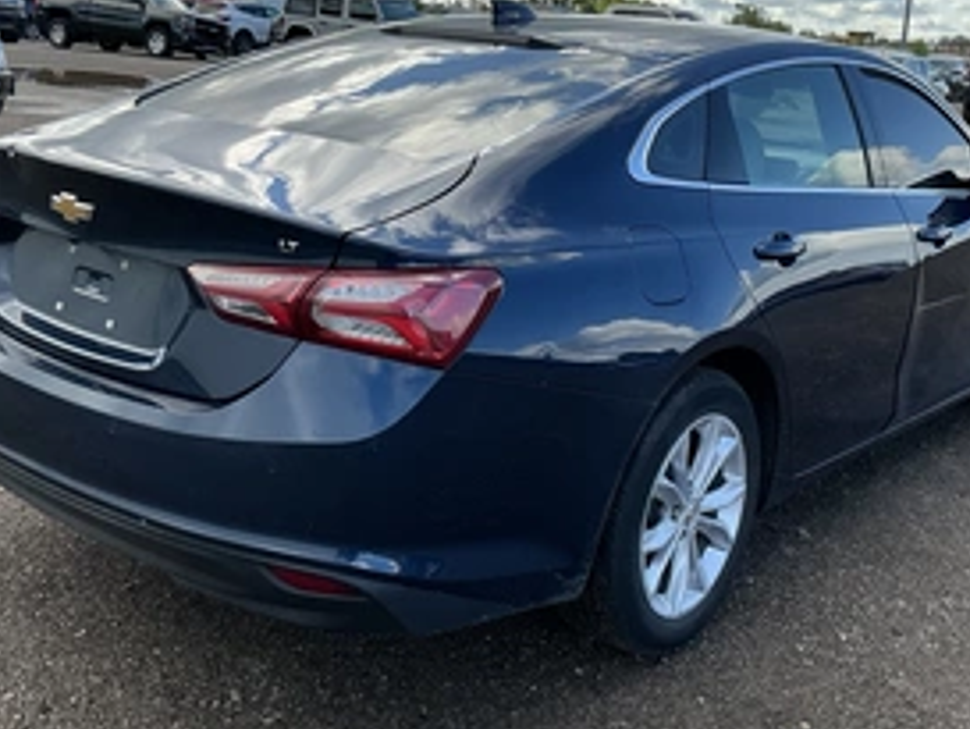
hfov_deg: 45.7
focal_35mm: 41
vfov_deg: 35.0
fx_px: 1149
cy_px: 281
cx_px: 501
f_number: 1.8
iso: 25
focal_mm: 3
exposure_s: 1/739
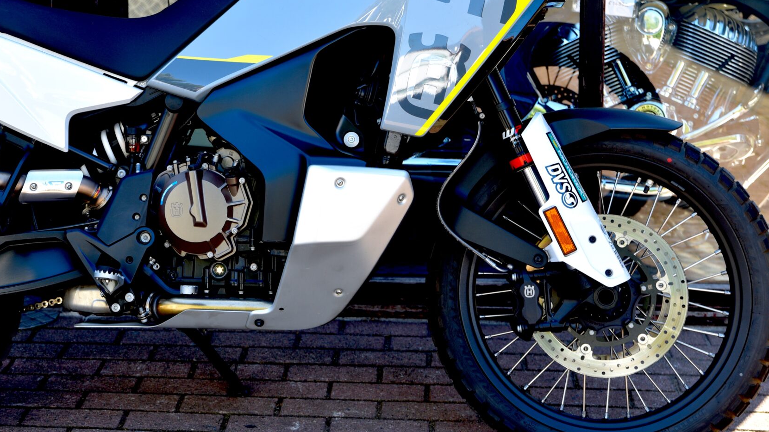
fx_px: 1713
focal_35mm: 84
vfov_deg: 14.3
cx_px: 224
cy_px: 109
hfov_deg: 25.1
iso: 100
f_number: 4
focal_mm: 52
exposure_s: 1/60
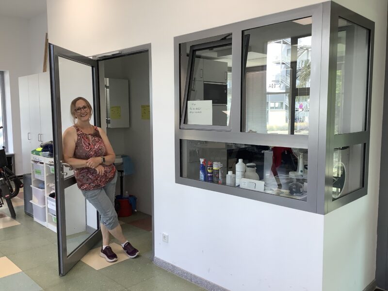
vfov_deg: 45.4
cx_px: 194
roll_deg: +0.5
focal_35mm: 31
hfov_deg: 58.4
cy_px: 146
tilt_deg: -6.4
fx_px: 347
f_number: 2.4
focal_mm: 3.3
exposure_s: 1/120
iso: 100
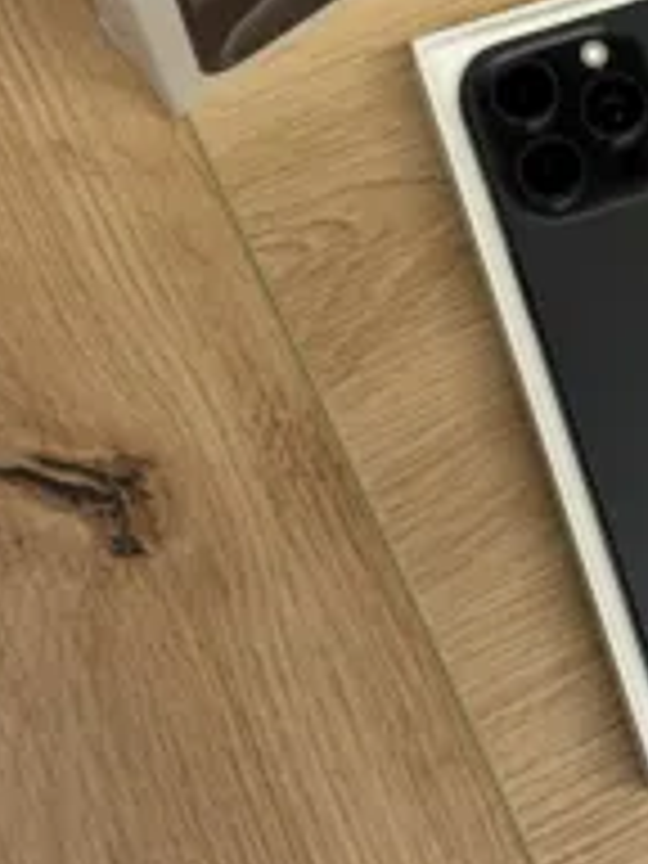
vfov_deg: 19.4
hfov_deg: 14.6
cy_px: 122
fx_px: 2496
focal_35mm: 100
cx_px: 608
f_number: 1.78
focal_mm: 6.76
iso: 125
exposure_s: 1/50
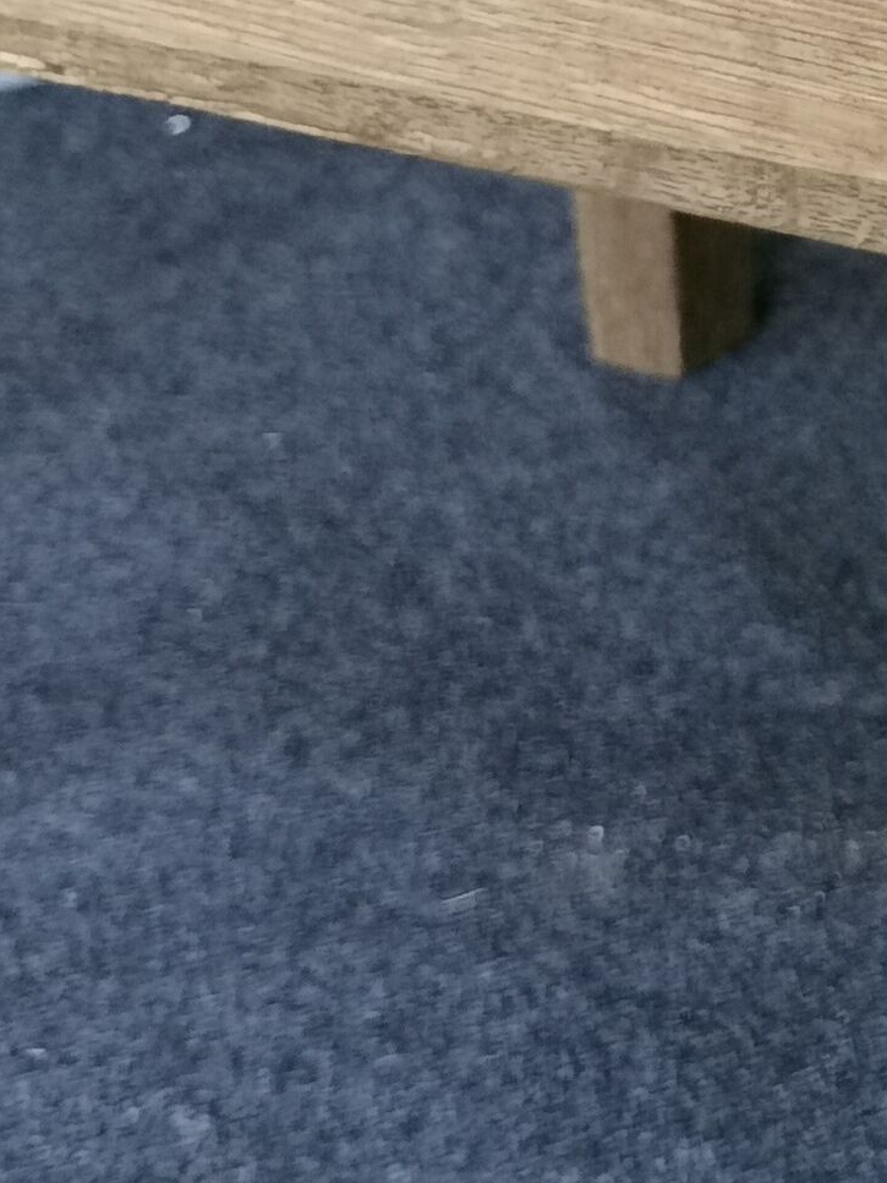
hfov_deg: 11.9
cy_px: -376
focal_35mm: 117
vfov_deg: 15.9
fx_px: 3998
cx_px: 1496
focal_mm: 5.58
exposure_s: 1/100
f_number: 1.8
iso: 160
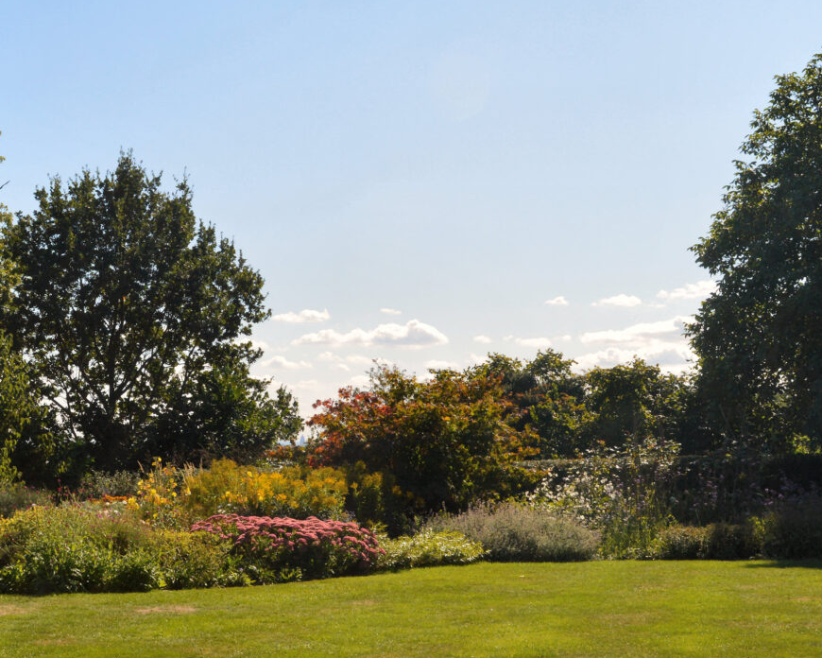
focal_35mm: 53
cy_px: 333
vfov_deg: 28.6
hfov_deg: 35.0
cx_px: 263
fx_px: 1289
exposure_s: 1/400
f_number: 11
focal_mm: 26
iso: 400
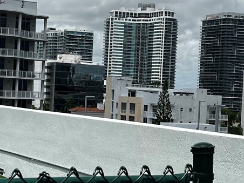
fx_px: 648
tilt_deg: +0.2
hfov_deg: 21.3
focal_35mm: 92
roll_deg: -2.7
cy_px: 99
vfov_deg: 16.1
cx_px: 104
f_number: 1.5
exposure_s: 1/8000
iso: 50
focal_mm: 5.7
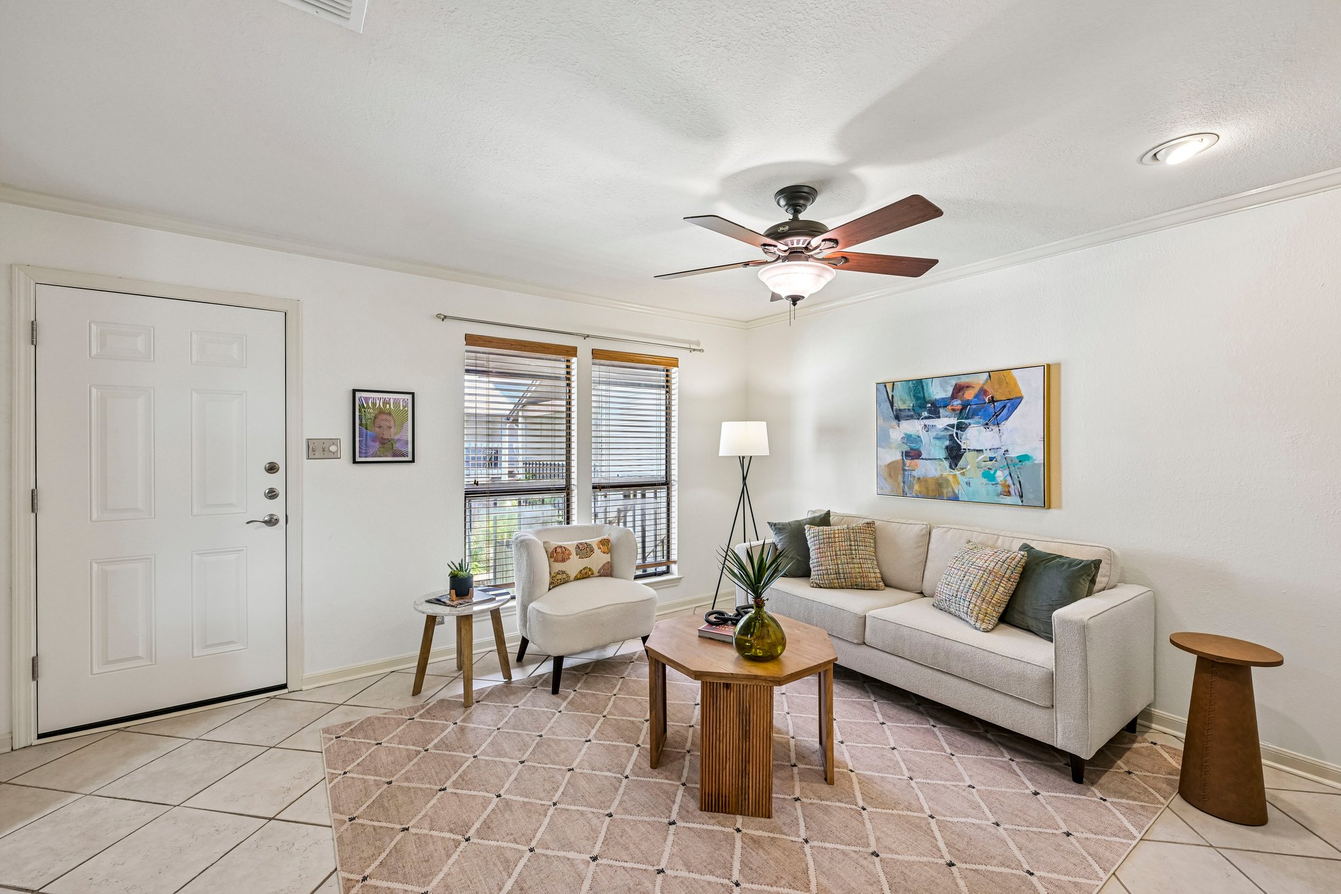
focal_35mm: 15
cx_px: 670
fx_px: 559
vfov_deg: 77.3
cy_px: 447
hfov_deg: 100.4
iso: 140
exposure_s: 1/15
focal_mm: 15
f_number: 5.6
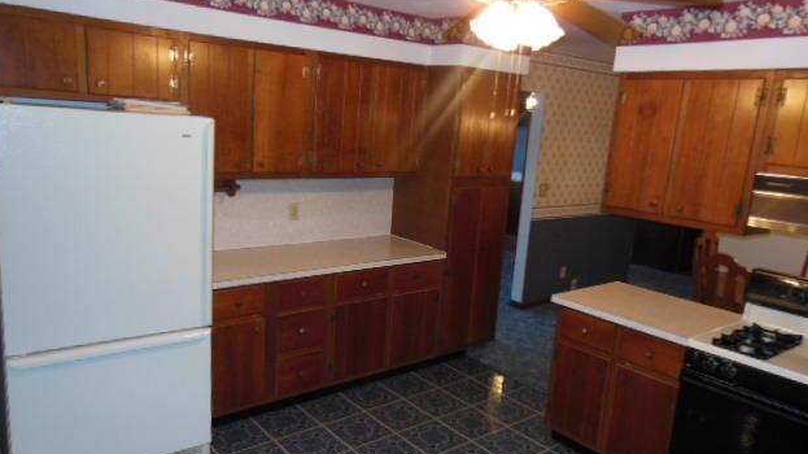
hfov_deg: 67.9
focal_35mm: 28
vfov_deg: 41.4
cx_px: 406
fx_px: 600
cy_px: 243
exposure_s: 1/25
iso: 250
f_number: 3.5
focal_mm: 4.5
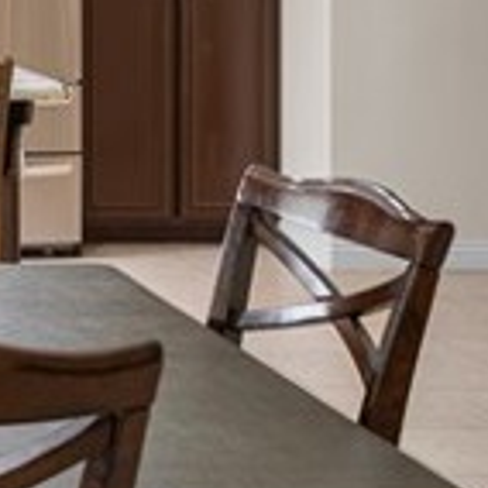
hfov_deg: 15.8
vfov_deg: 17.9
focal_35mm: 92
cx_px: -419
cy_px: -108
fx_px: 1467
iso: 100
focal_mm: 15
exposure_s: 1/1.25
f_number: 9
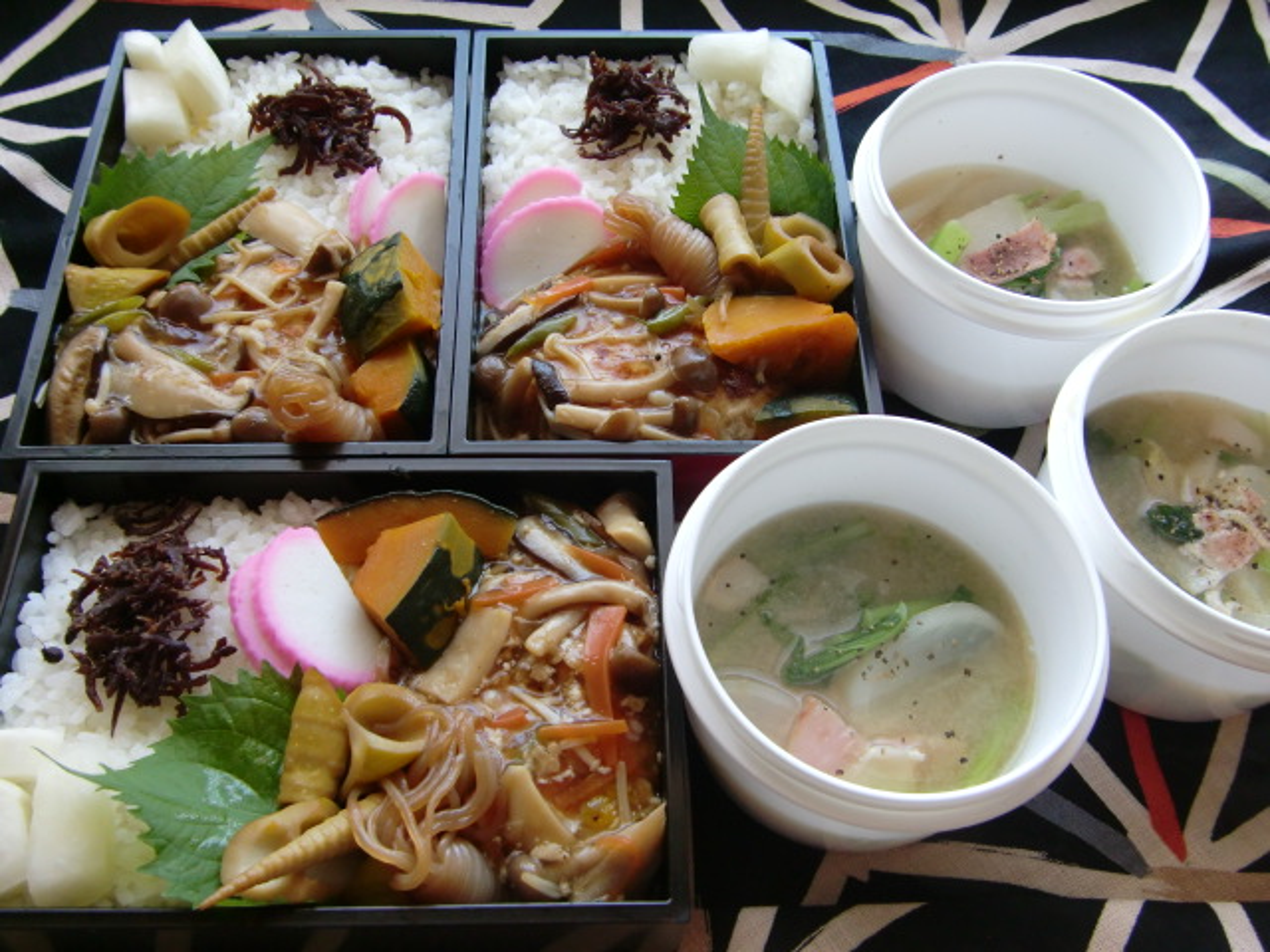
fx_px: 1211
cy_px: 476
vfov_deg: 42.9
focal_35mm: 33
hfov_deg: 55.4
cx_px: 635
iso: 200
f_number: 2.7
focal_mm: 5.8
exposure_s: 1/80
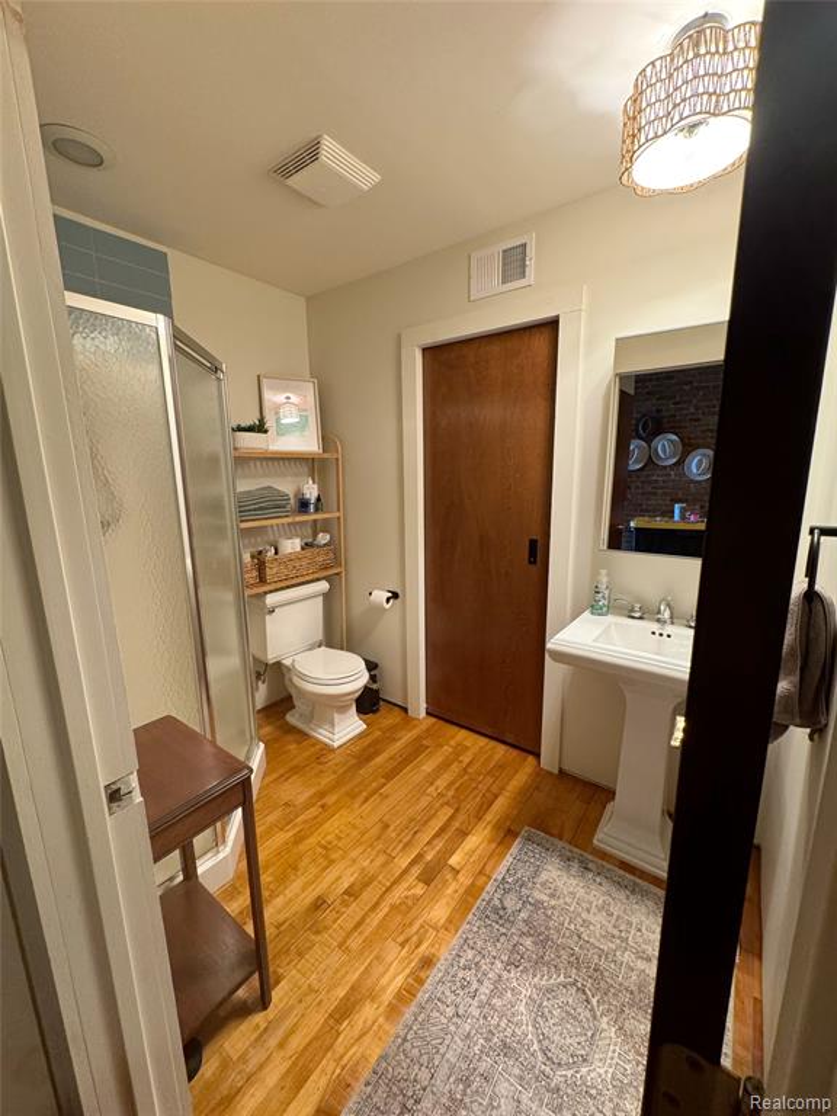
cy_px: 558
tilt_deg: -10.8
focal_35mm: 14
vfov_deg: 102.1
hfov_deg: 85.7
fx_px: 451
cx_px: 418
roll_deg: +1.2
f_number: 2.2
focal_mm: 2.22
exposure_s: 1/60
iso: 500
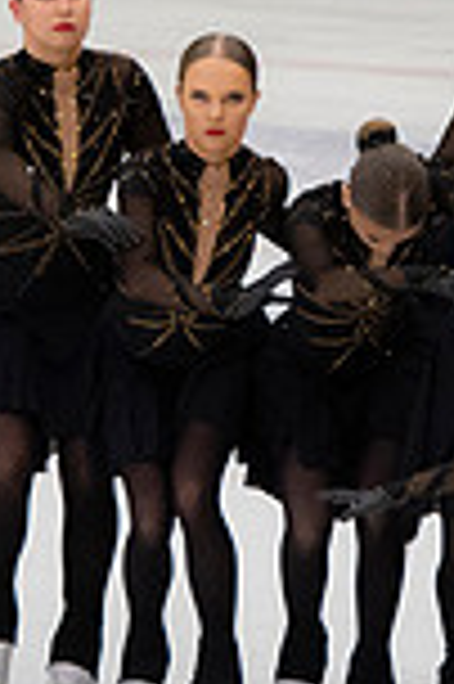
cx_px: 414
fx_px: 16873
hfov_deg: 1.5
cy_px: 200
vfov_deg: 2.3
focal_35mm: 890
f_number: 5.6
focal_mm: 155
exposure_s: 1/320
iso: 1600
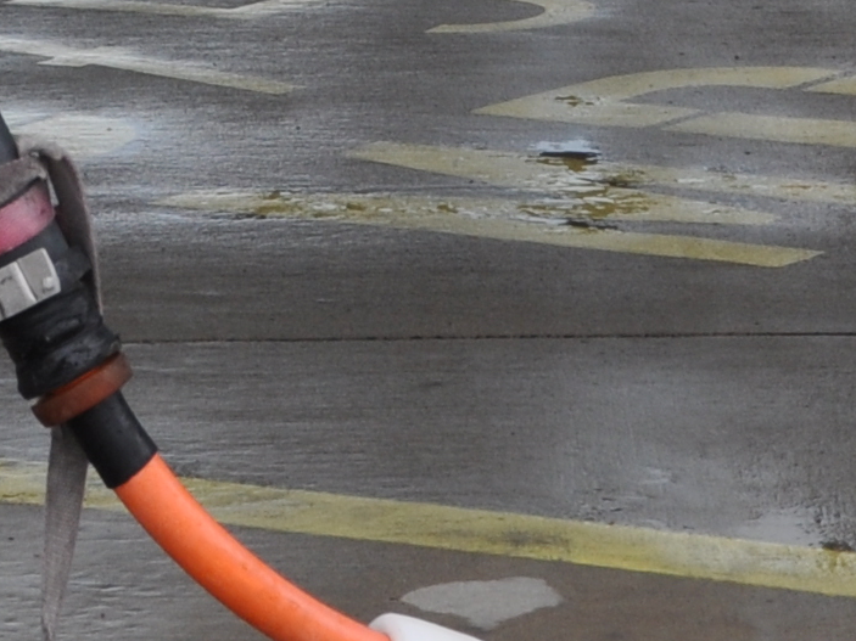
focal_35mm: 369
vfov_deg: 4.0
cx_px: 393
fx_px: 9123
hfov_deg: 5.4
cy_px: -675
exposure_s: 1/250
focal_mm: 42
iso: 200
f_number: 8
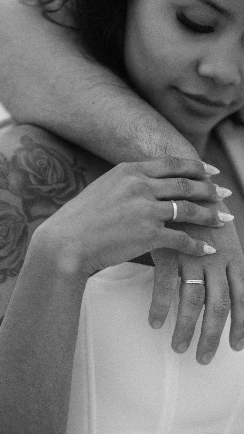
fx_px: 1541
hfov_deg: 9.1
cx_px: 110
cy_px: 217
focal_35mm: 134
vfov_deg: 16.0
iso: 400
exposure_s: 1/100
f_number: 2
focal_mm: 85
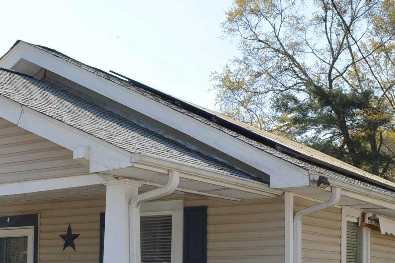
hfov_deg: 31.0
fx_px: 713
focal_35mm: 65
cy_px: 264
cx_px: 199
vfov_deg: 20.2
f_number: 7.1
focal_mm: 18
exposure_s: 1/200
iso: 100
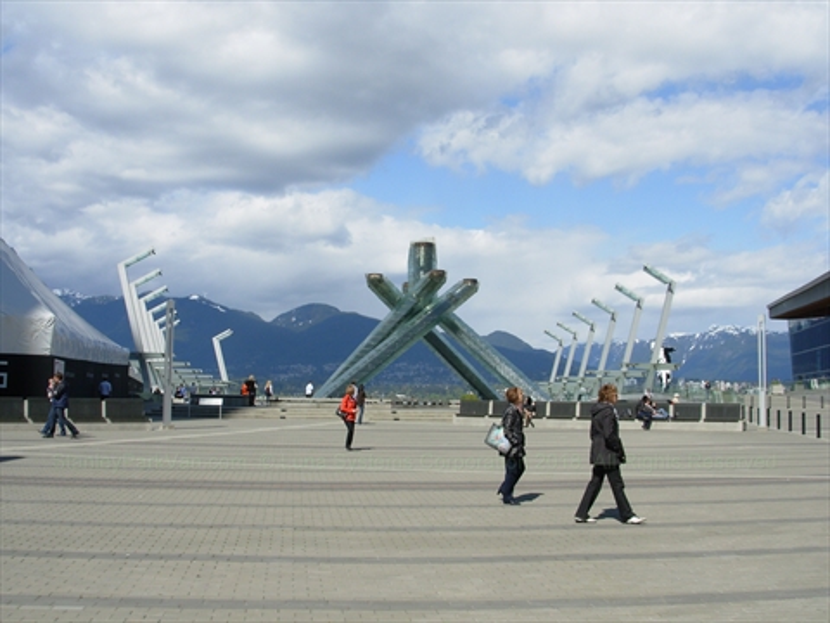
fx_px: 911
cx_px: 415
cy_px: 312
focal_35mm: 38
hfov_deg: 49.0
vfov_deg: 37.7
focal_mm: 6.3
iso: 50
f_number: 4.9
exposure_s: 1/592
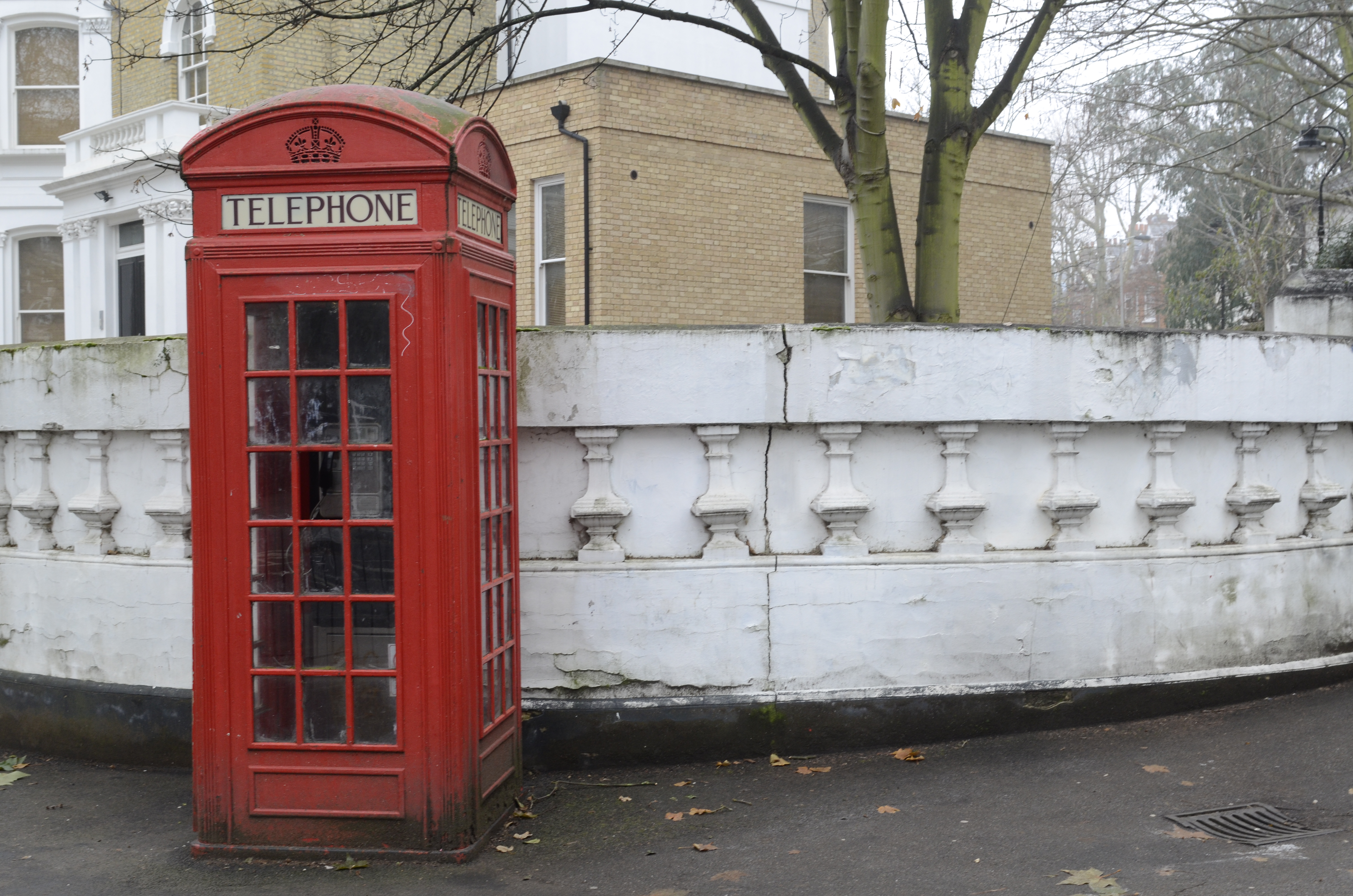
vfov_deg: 28.8
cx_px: 676
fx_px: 1744
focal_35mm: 46
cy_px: 448
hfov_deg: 42.4
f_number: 8
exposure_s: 1/30
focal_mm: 31
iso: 400
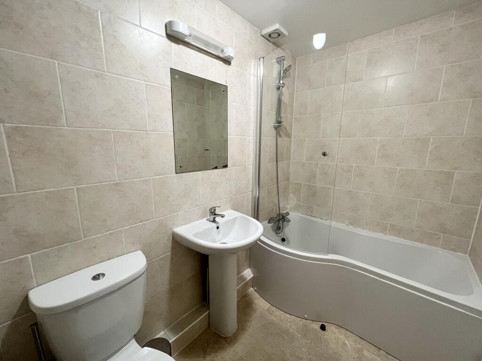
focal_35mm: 13
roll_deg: -0.4
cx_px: 241
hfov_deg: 106.2
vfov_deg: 89.9
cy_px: 180
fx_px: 181
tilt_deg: -10.1
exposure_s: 1/50
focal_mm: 1.57
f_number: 1.8
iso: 250
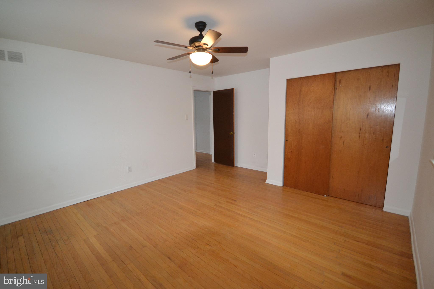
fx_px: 181
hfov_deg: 100.4
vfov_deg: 77.3
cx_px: 217
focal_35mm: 15
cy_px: 144
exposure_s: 1/60
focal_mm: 10
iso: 1250
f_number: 4
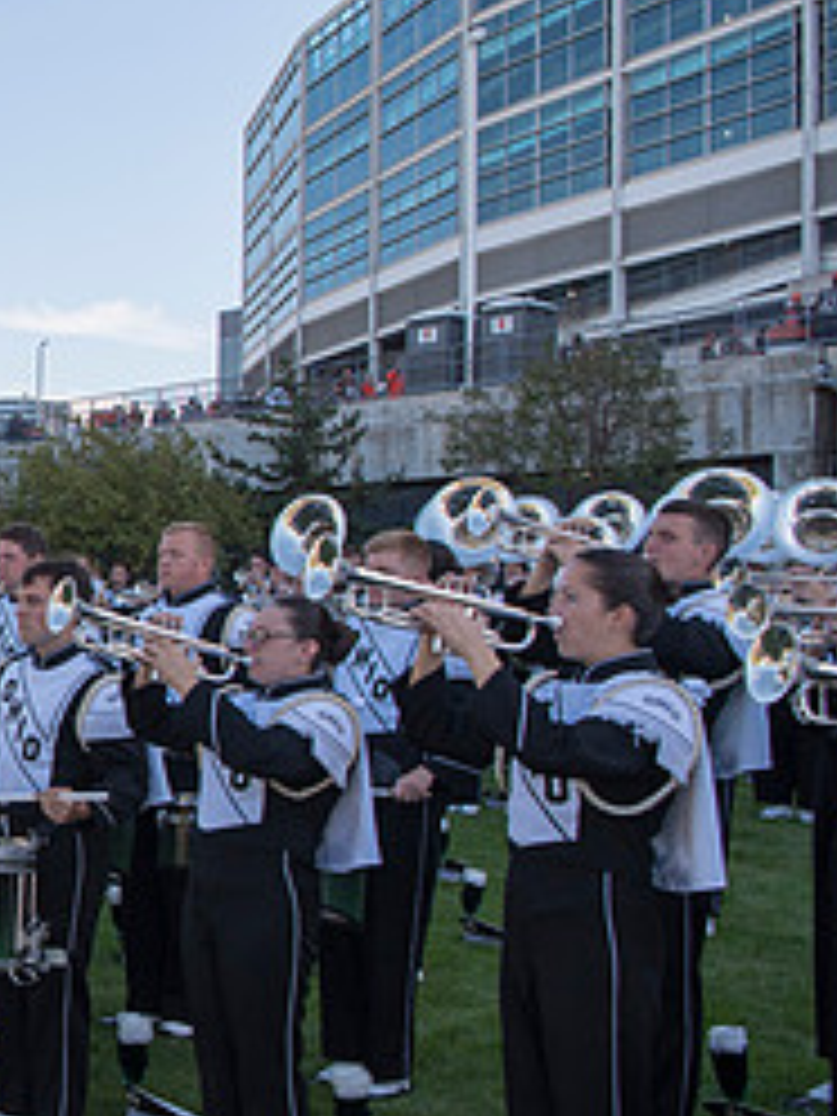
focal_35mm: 54
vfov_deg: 35.5
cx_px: -378
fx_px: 1741
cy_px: 623
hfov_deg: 22.7
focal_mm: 24
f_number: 5
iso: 400
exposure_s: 1/1250
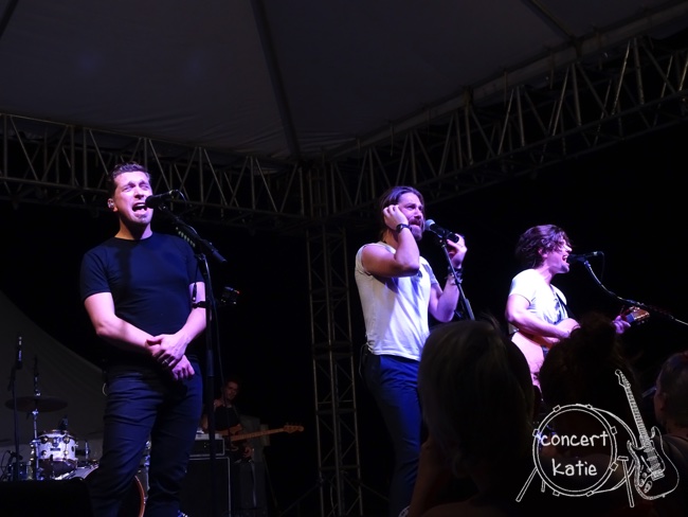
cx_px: 344
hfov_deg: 35.5
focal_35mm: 54
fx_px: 1074
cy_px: 258
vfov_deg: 27.1
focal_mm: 9.18
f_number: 4.5
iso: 640
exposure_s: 1/60
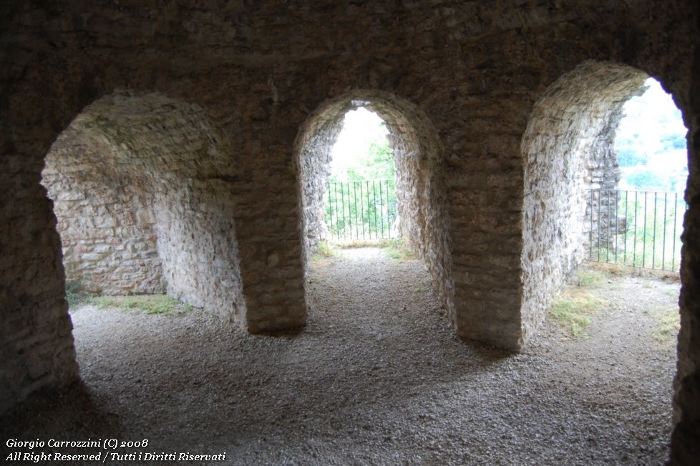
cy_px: 233
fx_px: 524
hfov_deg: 67.4
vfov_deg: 47.8
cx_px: 350
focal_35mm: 27
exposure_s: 1/40
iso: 400
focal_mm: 18
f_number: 3.5
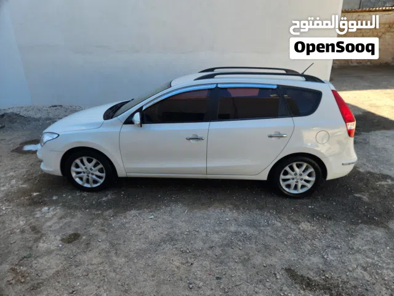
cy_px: 148
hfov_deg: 73.9
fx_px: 262
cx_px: 197
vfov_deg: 58.9
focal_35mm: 23
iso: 20
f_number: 1.8
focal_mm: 5.4
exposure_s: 1/304
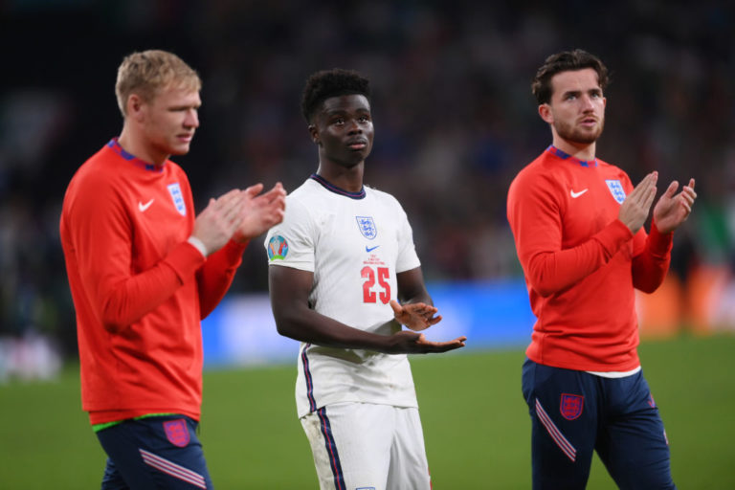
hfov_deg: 5.2
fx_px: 8166
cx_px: 368
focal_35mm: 400
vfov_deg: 3.4
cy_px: 245
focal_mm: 400
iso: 2000
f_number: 2.8
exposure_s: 1/2000
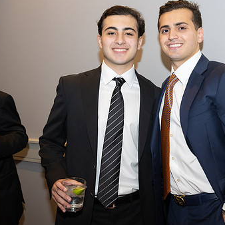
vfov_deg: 29.6
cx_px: 184
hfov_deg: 28.8
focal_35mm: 58
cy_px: 112
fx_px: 427
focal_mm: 32
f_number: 5.6
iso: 800
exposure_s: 1/100
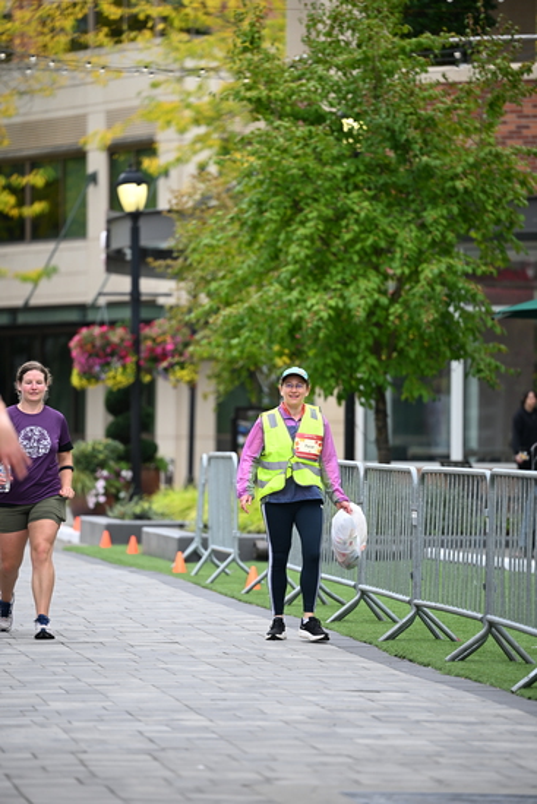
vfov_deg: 11.4
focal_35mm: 180
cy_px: 402
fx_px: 4025
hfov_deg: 7.6
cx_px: 268
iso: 400
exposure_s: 1/1250
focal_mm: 180
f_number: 2.8
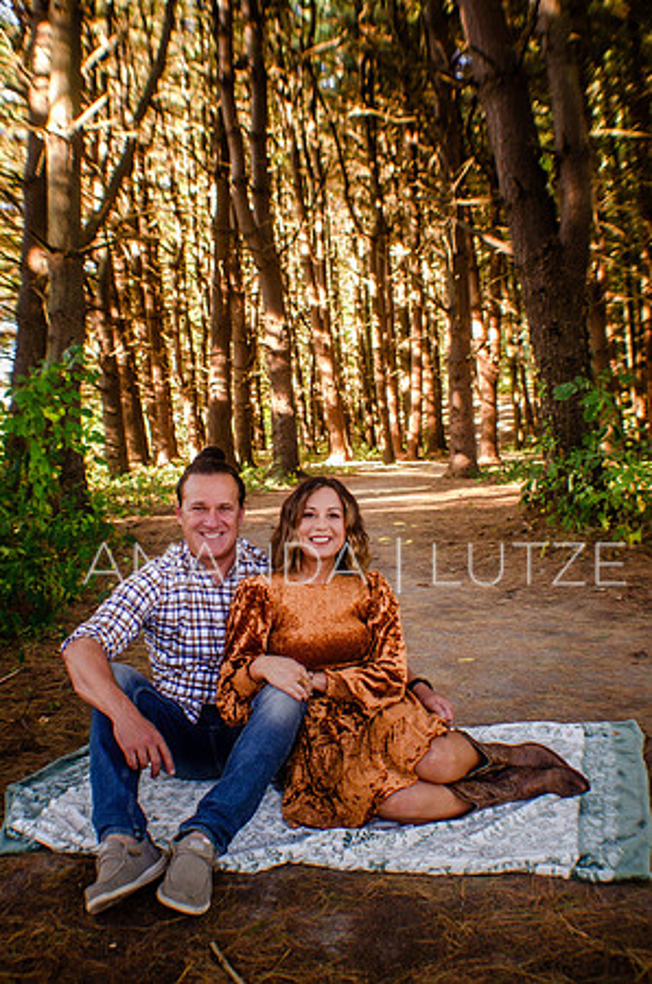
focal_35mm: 52
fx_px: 1433
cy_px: 492
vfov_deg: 37.9
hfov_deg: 25.6
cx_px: 326
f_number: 4
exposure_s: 1/60
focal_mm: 35
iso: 560
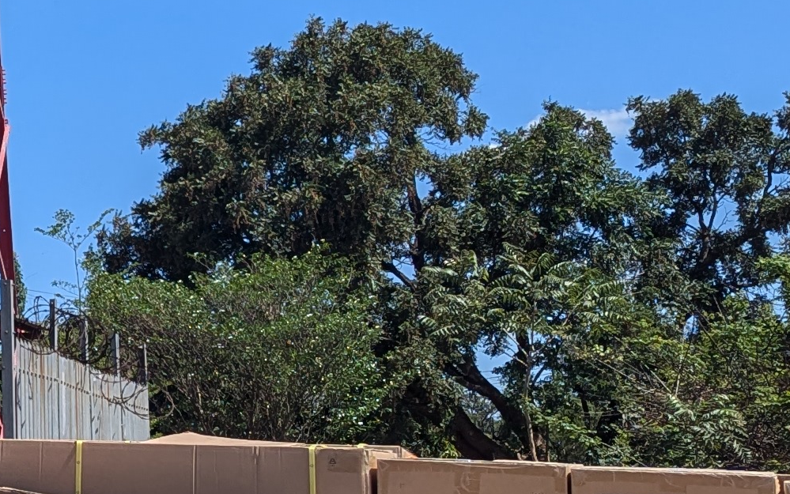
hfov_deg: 18.3
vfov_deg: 12.6
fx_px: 2240
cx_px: -301
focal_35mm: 104
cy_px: 151
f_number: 1.85
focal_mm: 6.81
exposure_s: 1/2179
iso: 41
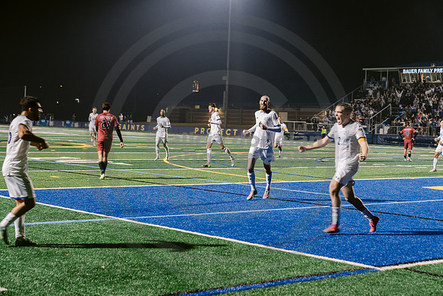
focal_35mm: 70
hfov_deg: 28.8
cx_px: 222
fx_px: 862
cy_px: 148
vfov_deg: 19.5
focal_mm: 70
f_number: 4
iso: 2500
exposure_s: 1/160
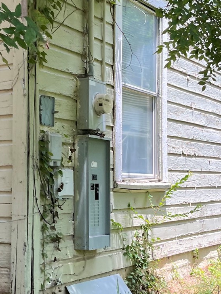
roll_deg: -1.8
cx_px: 67
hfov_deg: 20.1
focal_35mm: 73
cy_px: 160
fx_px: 621
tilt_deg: +4.6
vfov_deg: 26.7
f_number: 1.6
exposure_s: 1/422
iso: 50
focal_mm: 5.1
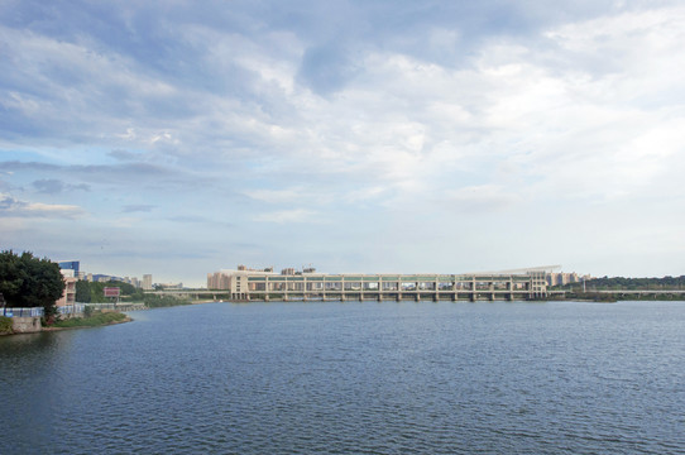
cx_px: 342
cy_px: 228
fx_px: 513
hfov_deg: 67.4
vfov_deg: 47.8
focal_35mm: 27
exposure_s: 1/250
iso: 500
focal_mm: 18
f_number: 11
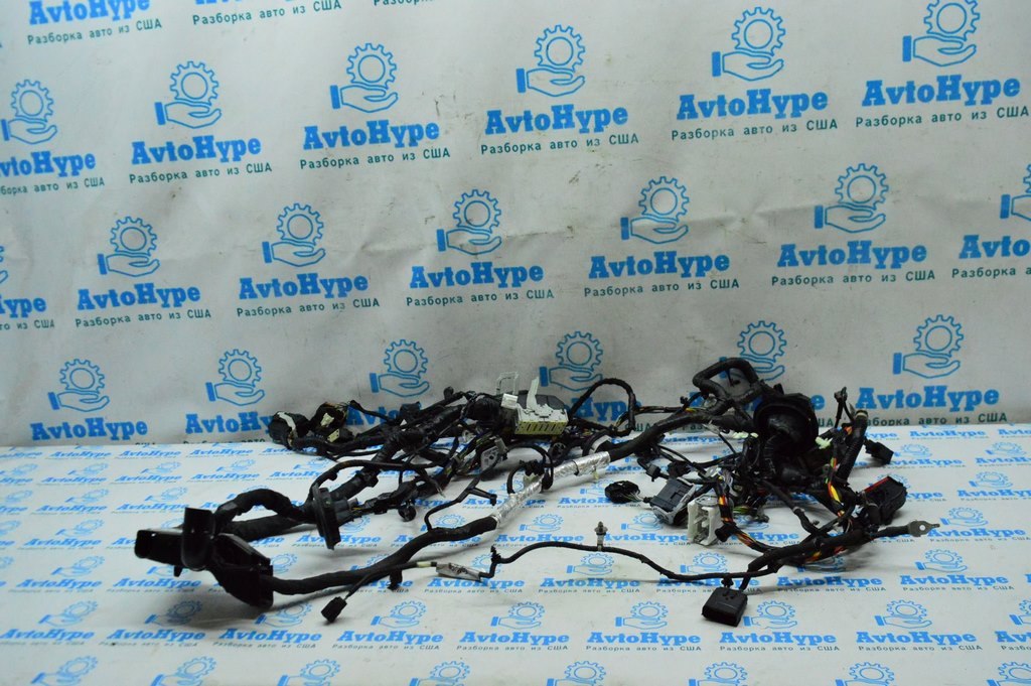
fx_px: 858
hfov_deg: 62.0
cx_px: 516
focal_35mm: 30
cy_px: 343
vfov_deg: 43.5
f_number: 6.3
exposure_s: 1/640
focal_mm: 20
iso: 6400
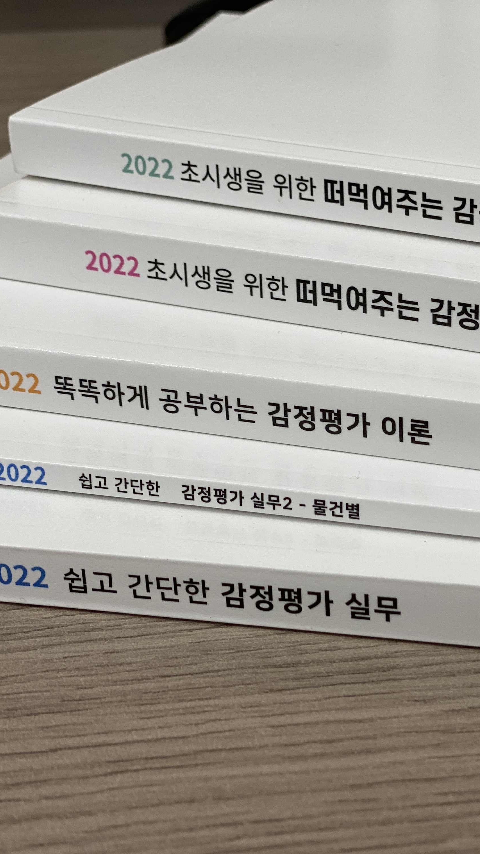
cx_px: 415
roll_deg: +1.8
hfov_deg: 15.7
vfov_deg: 27.9
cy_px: 429
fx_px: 1720
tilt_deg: -26.6
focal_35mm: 76
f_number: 2
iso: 50
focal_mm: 6
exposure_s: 1/120
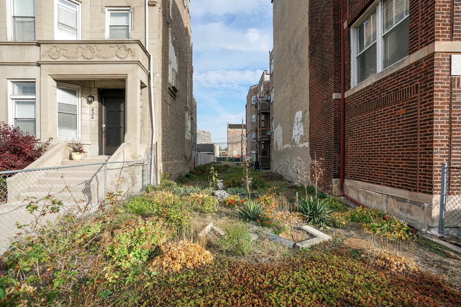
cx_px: 230
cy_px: 154
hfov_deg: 96.7
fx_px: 205
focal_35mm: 16
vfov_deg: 73.8
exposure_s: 1/200
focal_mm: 16
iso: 100
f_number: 8
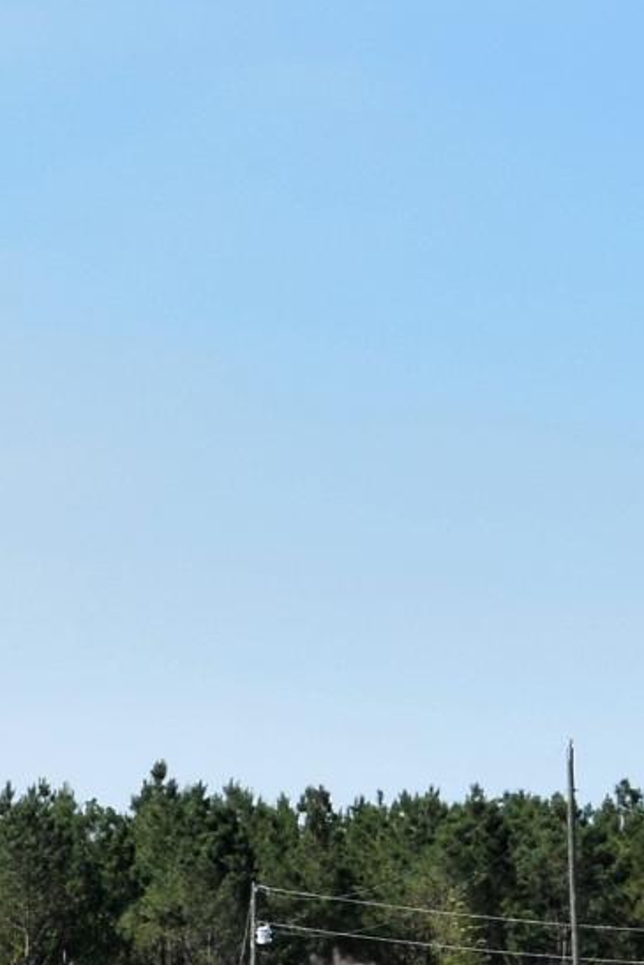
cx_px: -1057
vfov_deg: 6.9
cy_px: 970
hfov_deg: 4.5
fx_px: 7937
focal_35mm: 296
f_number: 20
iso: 500
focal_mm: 36
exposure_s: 1/200
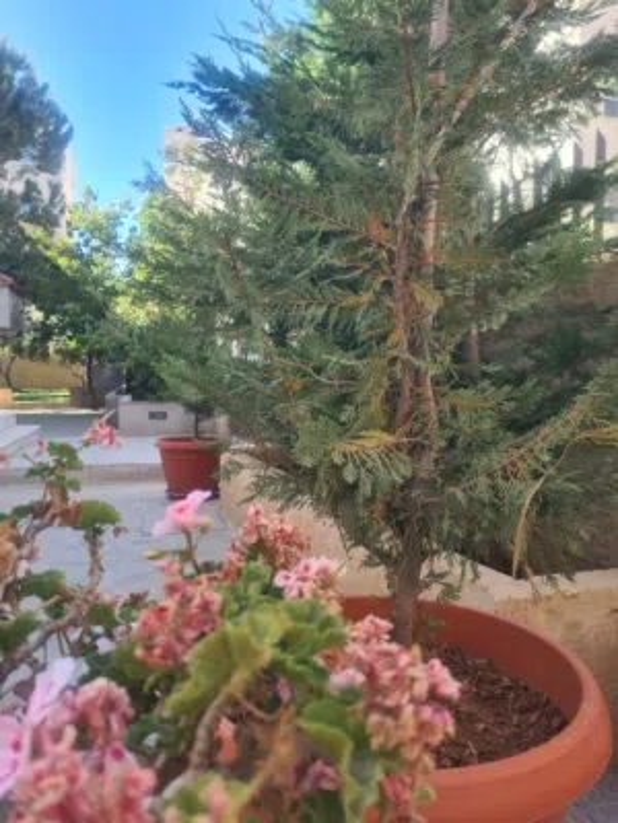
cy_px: 412
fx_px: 619
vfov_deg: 67.3
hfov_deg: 53.1
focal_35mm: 26
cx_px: 309
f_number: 1.8
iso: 50
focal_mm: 5.4
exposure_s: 1/343
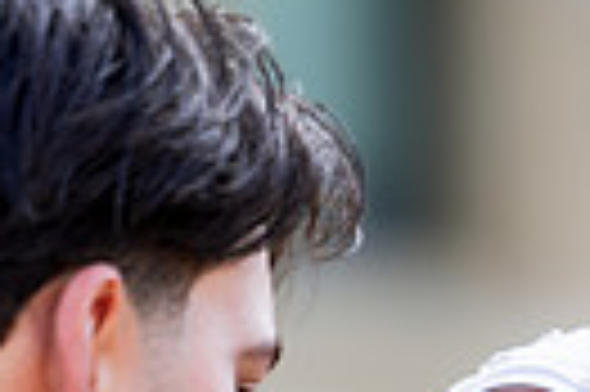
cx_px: 257
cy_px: 822
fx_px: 10901
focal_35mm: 666
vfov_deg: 2.1
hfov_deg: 3.1
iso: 100
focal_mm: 150
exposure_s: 1/640
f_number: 2
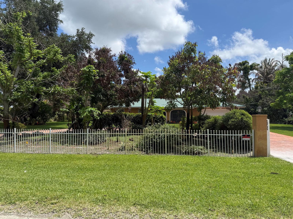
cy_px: 110
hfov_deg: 71.6
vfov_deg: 56.8
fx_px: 203
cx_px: 146
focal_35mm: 24
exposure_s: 1/4975
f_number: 1.78
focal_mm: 6.76
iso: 80
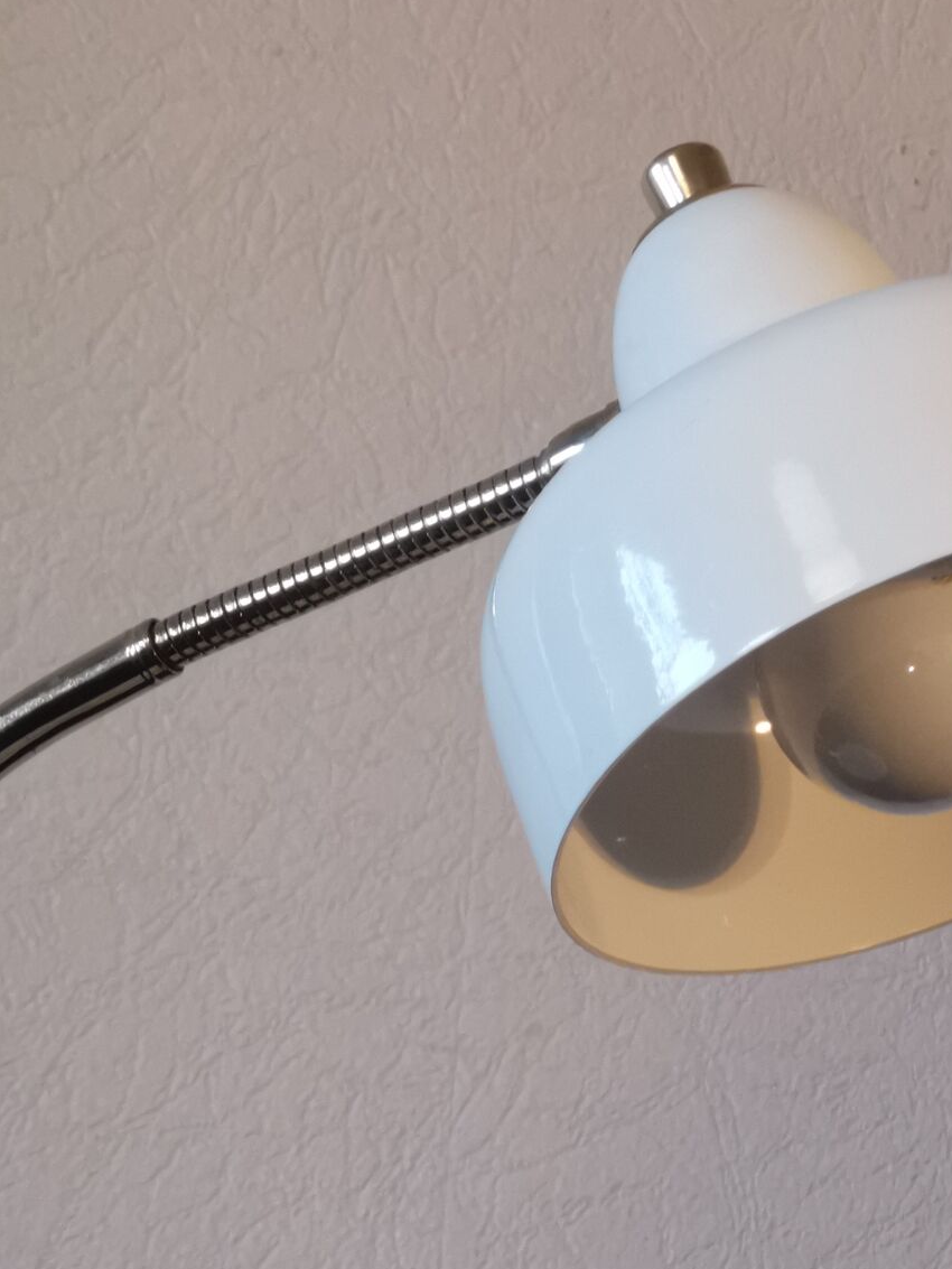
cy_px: 587
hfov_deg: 10.3
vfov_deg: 13.8
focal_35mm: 143
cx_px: 767
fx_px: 5243
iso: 125
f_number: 2.4
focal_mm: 7.48
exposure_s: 1/50
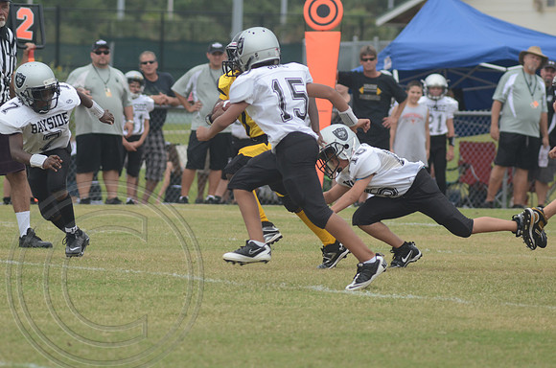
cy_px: 184
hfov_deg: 6.0
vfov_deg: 4.0
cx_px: 278
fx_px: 5317
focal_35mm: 345
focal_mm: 230
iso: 400
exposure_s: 1/800
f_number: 6.3
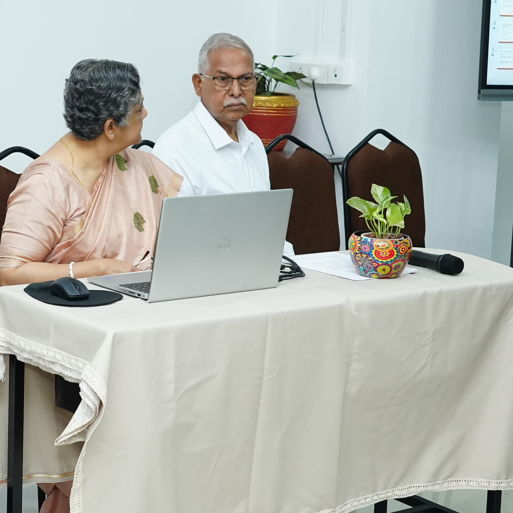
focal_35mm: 85
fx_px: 1425
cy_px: 195
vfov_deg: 20.4
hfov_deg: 20.2
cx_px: 110
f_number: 5
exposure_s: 1/125
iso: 2500
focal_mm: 32
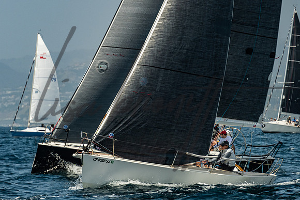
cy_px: 65
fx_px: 2694
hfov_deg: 6.4
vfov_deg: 4.3
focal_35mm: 323
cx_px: 118
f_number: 6.3
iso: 320
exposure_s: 1/1250
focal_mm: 200
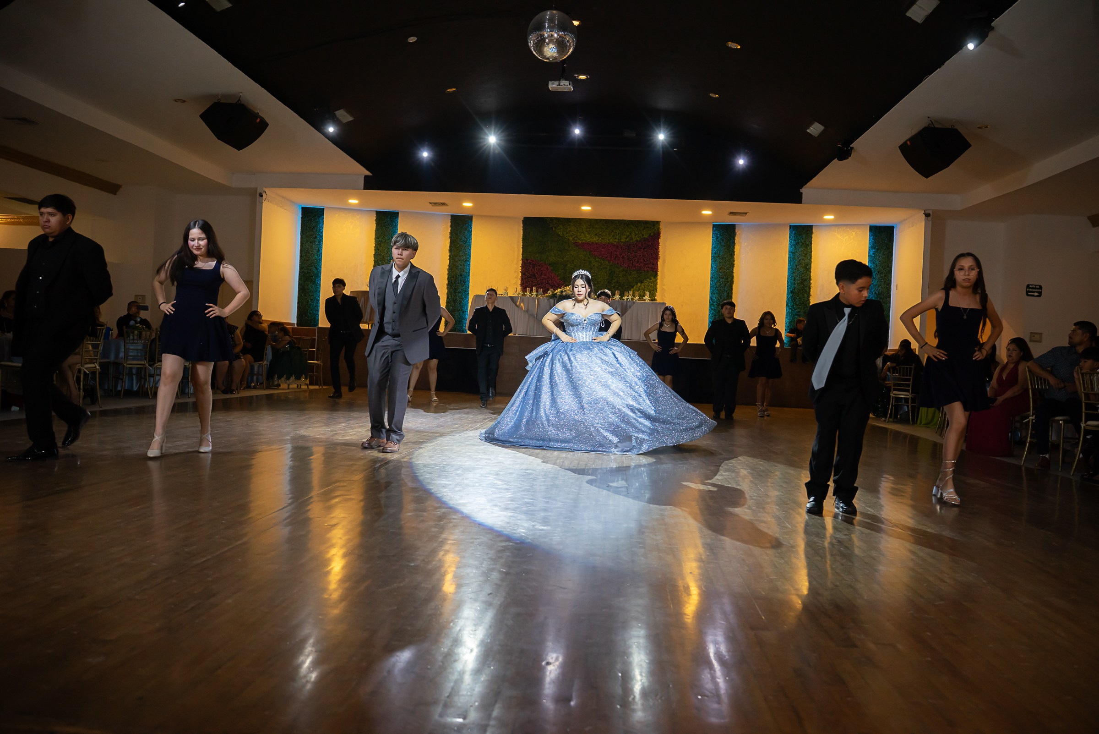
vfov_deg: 46.4
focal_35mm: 28
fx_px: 855
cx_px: 550
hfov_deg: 65.5
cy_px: 367
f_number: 3.5
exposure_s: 1/100
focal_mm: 28
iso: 1250
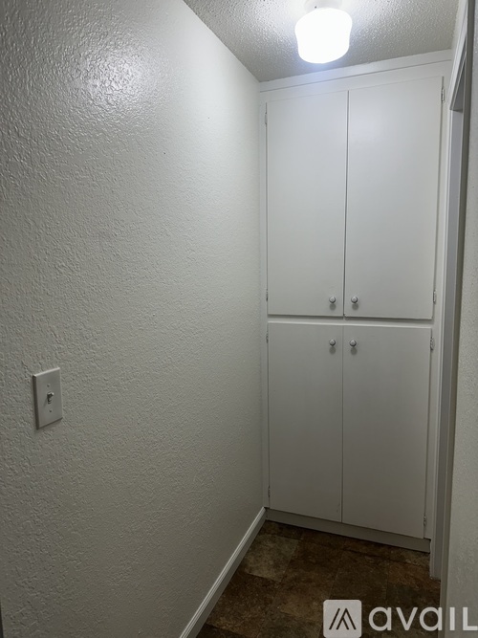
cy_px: 319
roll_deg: +0.8
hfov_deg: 56.8
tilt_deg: -6.9
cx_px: 239
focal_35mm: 24
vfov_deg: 71.6
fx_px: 442
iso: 64
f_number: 1.78
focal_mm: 6.86
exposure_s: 1/120
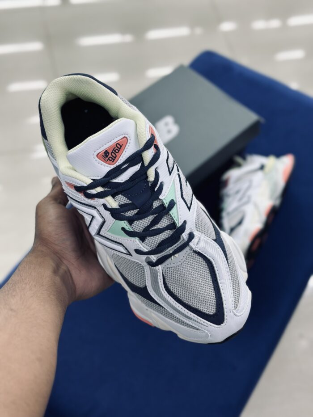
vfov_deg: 39.7
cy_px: 208
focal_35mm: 48
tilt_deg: -57.2
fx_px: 579
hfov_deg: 30.3
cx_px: 156
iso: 64
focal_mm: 6.86
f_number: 1.78
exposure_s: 1/100
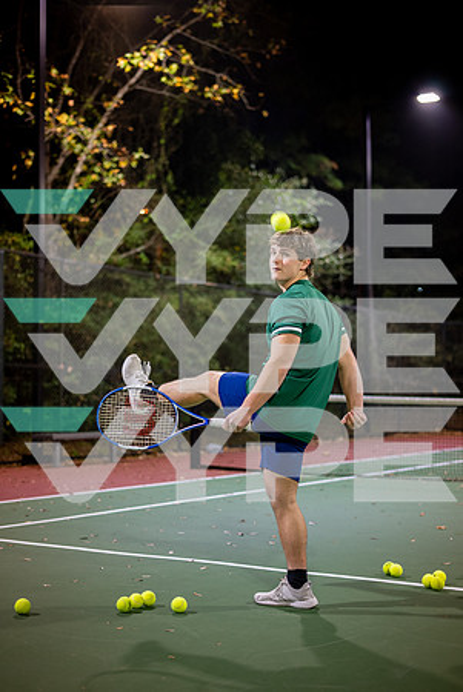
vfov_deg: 39.6
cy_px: 346
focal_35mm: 50
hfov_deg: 27.1
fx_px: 962
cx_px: 232
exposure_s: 1/160
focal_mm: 50
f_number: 1.8
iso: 800
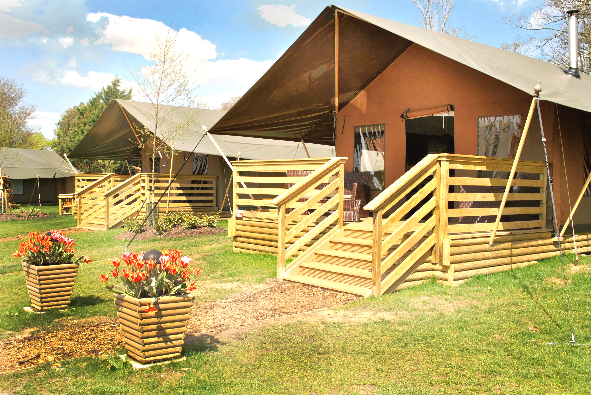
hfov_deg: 53.1
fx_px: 592
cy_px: 198
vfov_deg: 37.0
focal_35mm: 36
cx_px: 296
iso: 100
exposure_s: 1/250
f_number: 8
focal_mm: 24
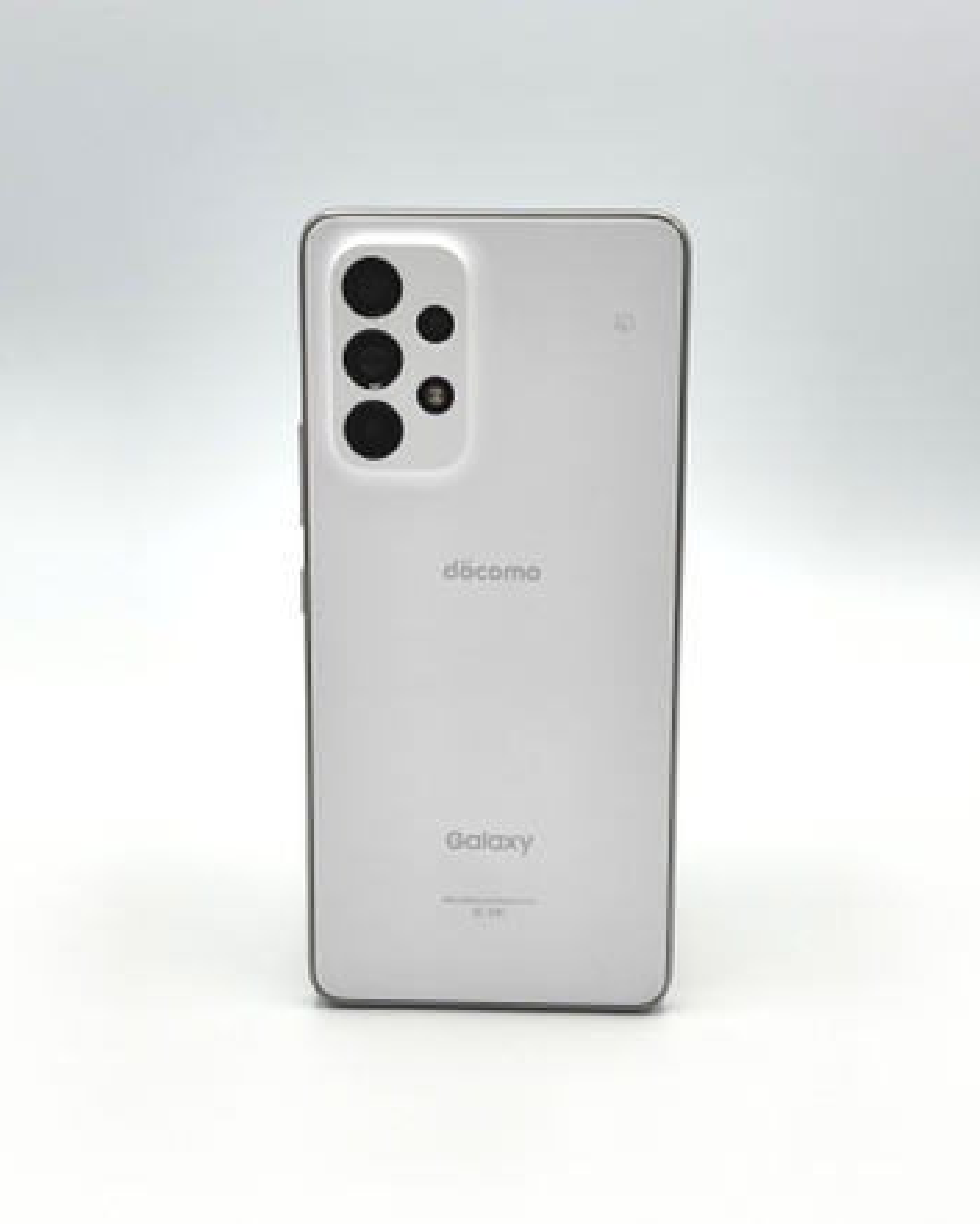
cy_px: 619
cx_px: 491
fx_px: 1848
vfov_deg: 36.6
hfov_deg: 29.7
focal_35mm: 51
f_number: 1.78
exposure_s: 1/414
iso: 64
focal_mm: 6.76
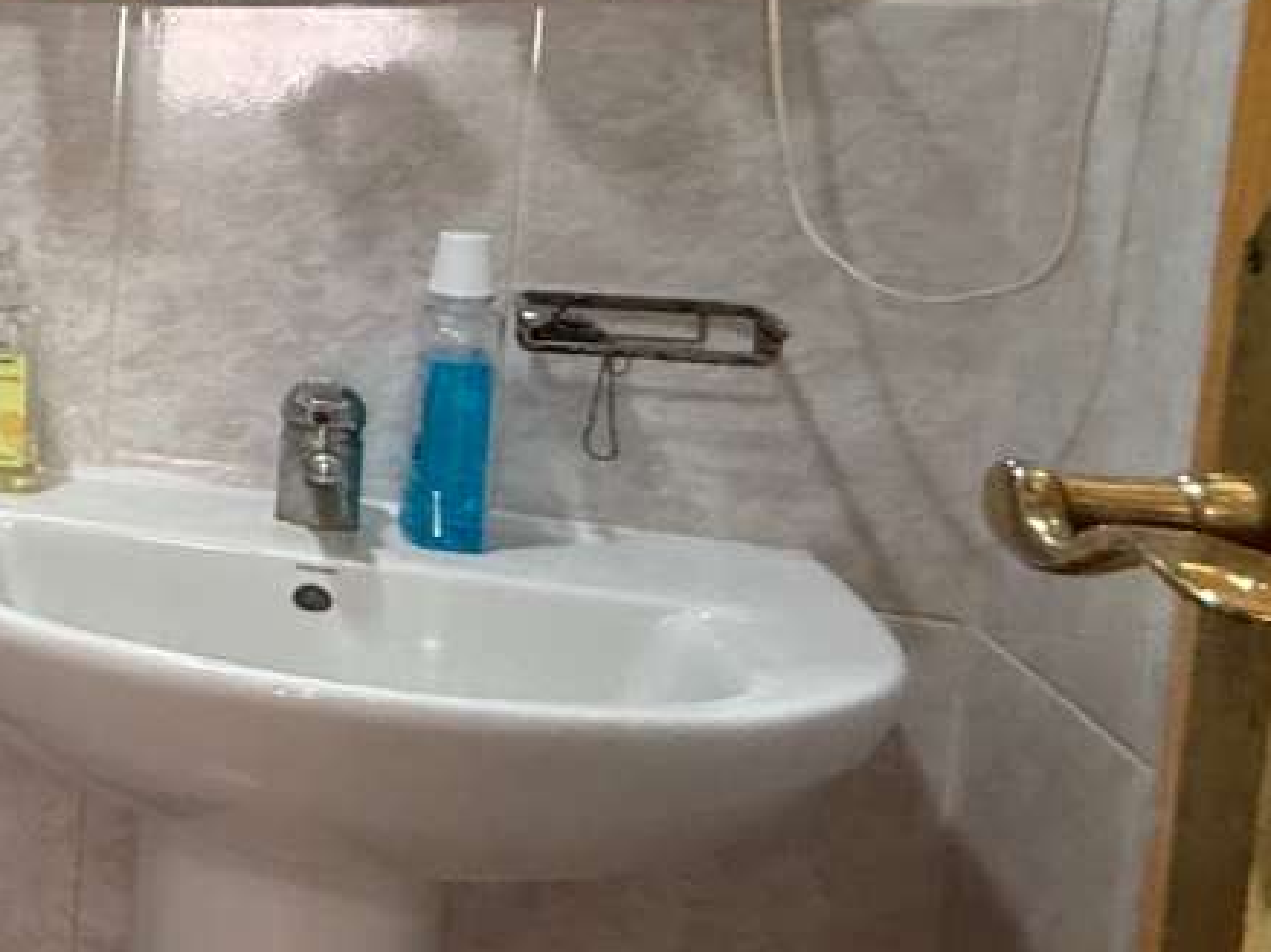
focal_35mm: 48
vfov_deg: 29.6
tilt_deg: -4.4
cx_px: -754
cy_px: 196
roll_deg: -1.6
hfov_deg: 25.8
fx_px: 1761
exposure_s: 1/50
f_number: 2.2
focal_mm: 2.22
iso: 400
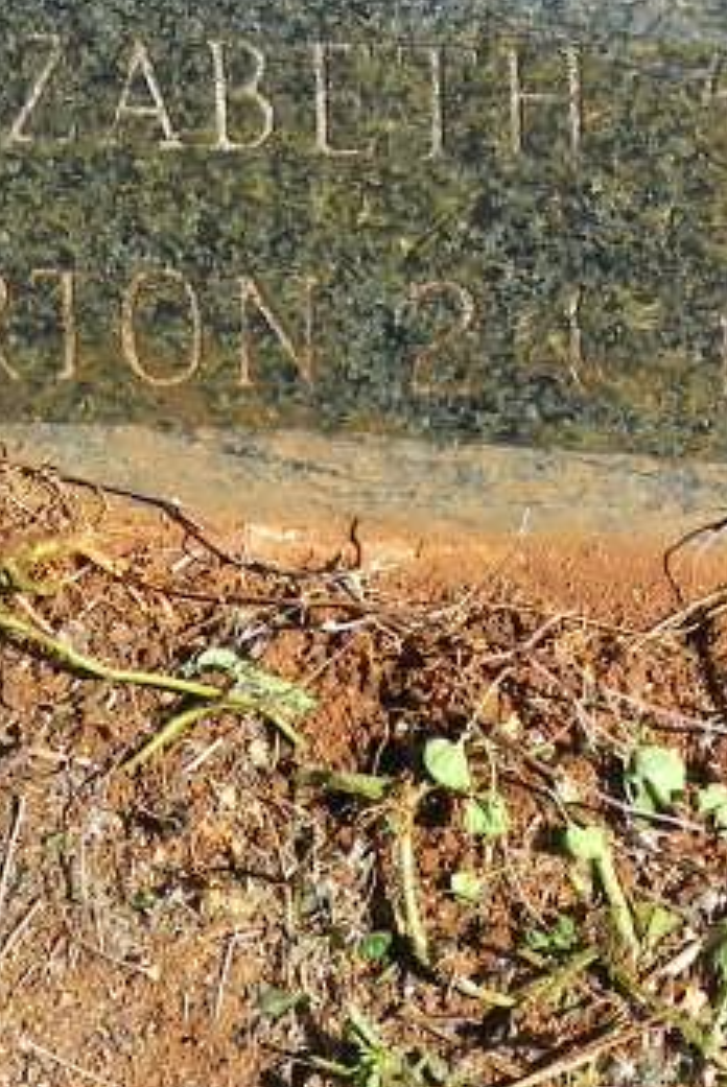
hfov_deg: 11.9
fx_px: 3476
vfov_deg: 17.4
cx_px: 407
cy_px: -13
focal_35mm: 115
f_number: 4
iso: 64
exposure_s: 1/320
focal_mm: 5.7
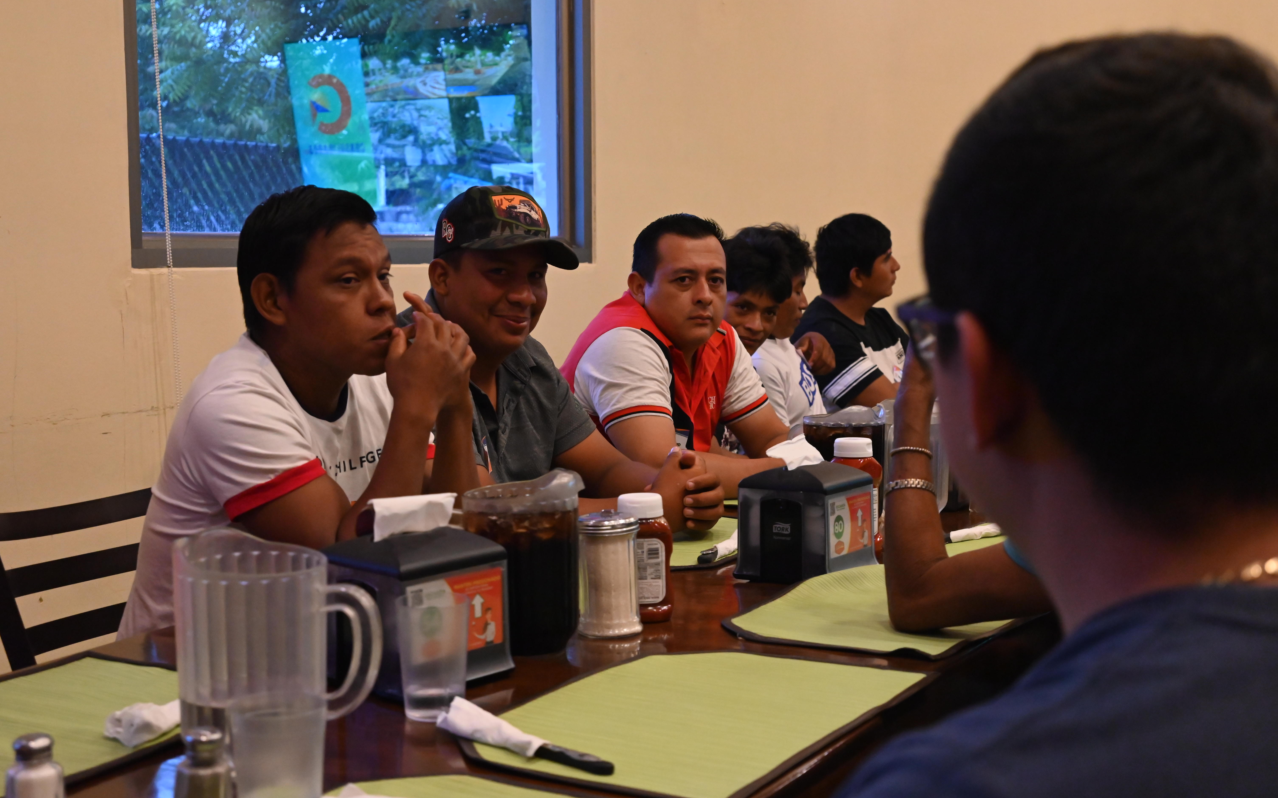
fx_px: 1776
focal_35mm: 51
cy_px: 415
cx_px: 639
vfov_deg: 25.3
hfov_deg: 39.6
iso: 5000
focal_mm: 50
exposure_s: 1/125
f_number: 6.3
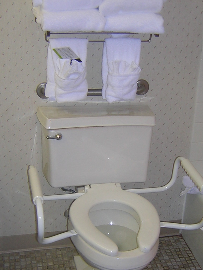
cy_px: 179
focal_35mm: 57
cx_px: 125
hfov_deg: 25.6
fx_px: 446
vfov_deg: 33.5
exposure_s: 1/60.1
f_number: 2.6
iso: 100
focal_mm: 4.7
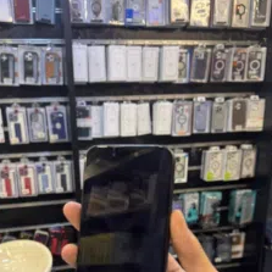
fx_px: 338
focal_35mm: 38
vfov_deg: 42.1
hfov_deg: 43.8
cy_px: 213
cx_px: 117
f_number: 1.78
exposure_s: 1/121
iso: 125
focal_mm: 6.76
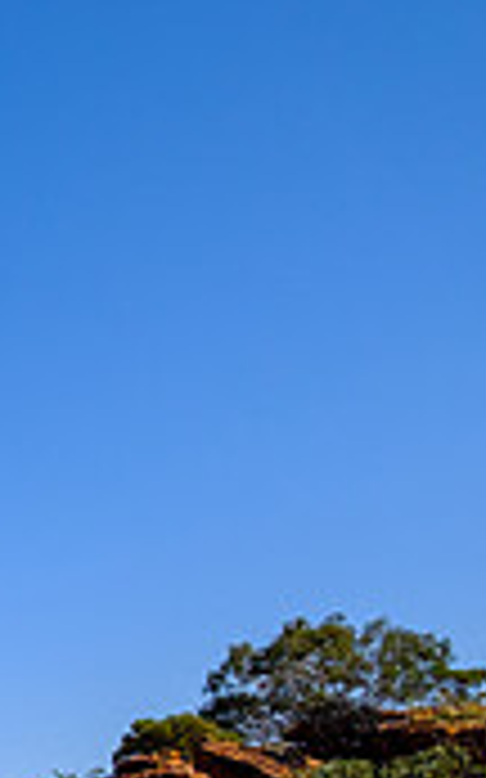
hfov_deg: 12.3
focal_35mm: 75
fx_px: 1591
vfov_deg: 25.8
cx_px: -796
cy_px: 812
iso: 200
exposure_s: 1/850
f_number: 8
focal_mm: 14.5
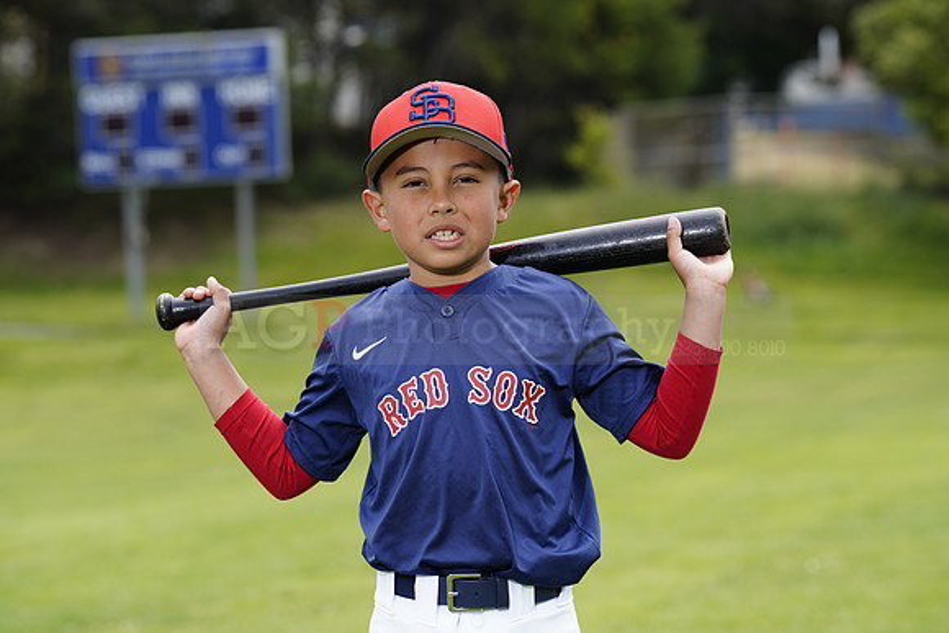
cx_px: 474
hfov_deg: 13.1
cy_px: 316
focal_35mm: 157
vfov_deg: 8.7
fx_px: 4139
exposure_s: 1/250
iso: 100
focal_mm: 157
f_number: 6.3
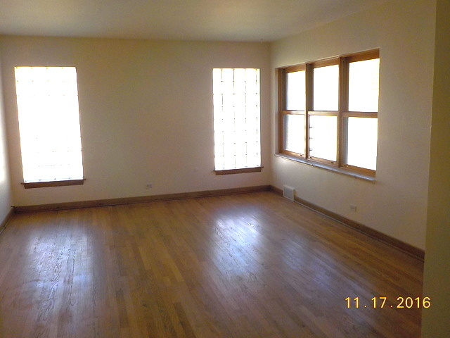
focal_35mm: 30
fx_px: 390
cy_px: 169
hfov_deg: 60.0
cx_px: 225
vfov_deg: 46.8
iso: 125
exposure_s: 1/160
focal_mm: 4.1
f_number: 3.3
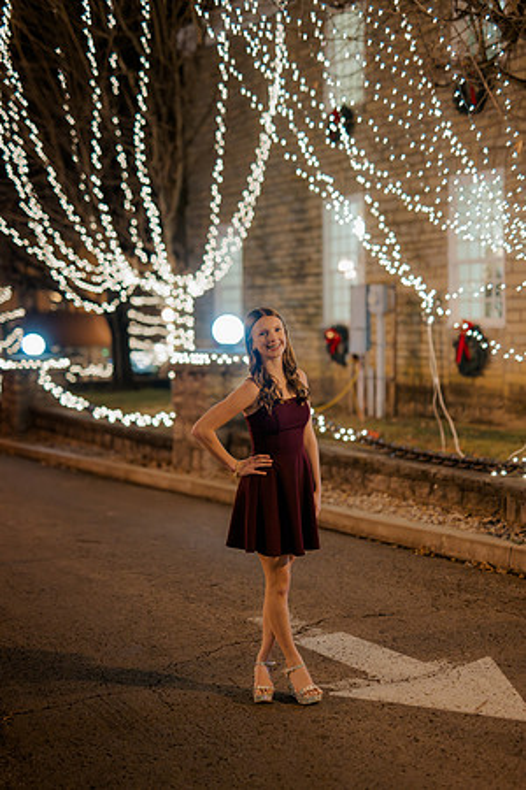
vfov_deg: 39.6
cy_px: 395
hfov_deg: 27.0
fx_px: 1096
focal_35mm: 50
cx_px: 263
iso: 2500
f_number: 1.4
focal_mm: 50
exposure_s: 1/200
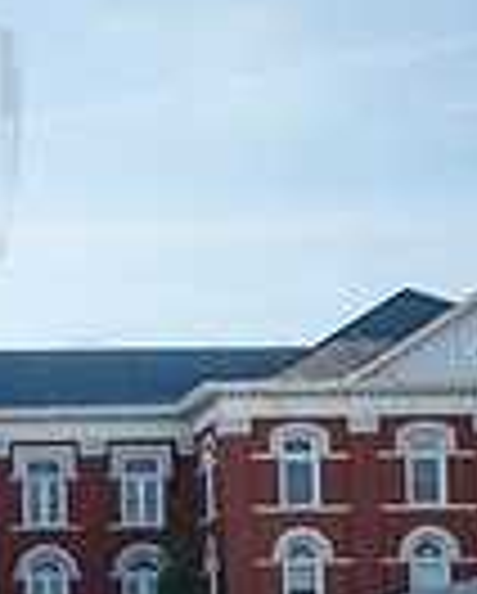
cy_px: 540
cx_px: -176
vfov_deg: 13.0
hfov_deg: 10.3
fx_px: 2588
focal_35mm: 147
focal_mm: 46
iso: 500
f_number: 8
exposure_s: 1/320
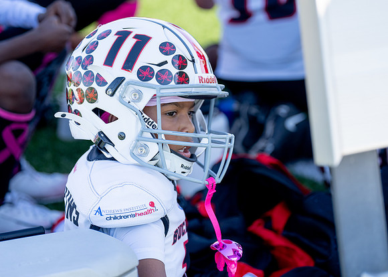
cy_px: 126
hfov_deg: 13.6
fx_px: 1625
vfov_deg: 9.7
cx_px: 186
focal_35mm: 148
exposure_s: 1/2000
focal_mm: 126
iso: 320
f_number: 2.8
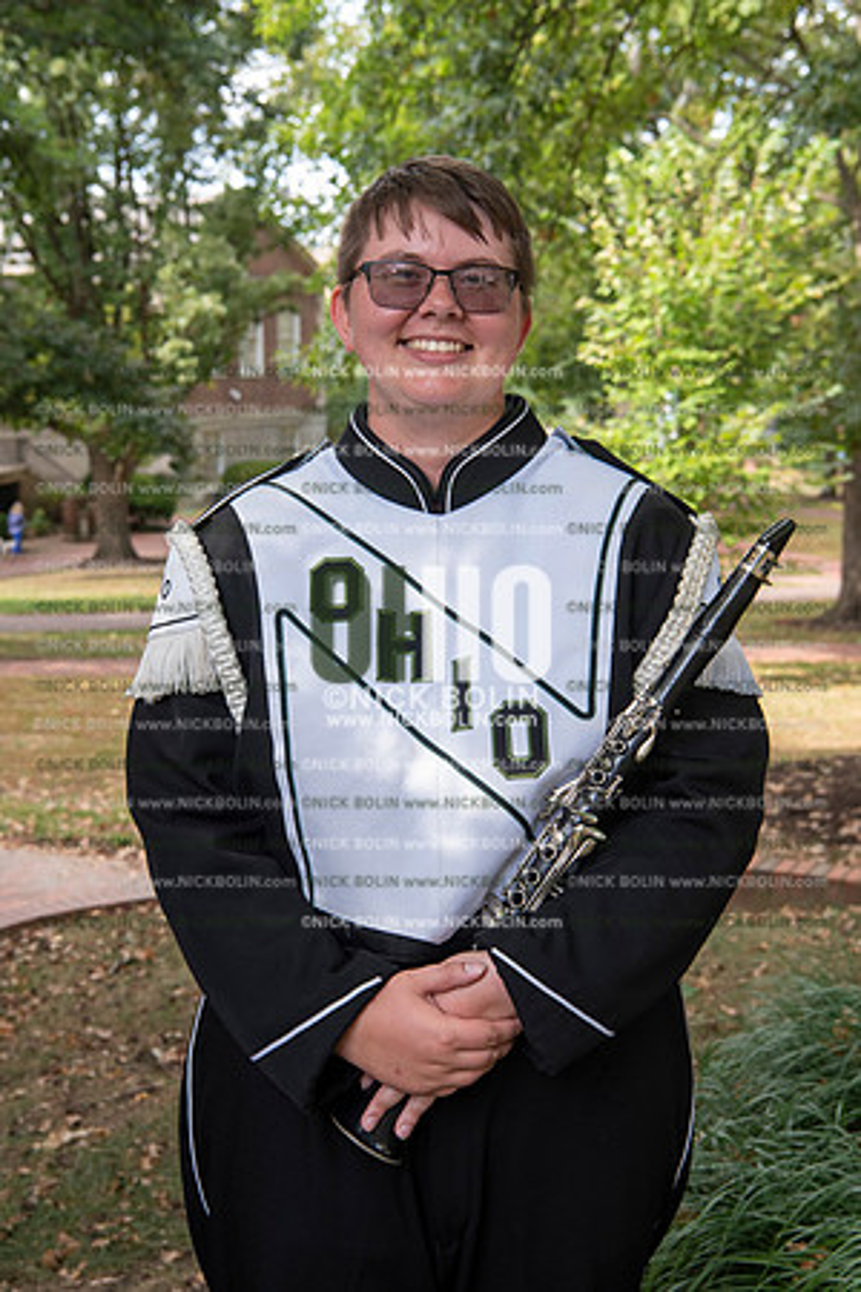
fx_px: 1865
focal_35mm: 52
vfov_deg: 38.2
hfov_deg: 26.0
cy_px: 646
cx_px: 430
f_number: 8
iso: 500
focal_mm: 52
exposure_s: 1/100
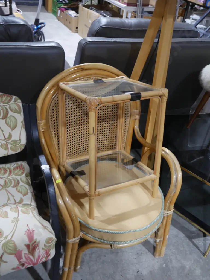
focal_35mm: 36
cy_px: 140
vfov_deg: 51.4
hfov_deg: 39.7
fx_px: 291
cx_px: 105
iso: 640
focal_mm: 18
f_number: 4
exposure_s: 1/60
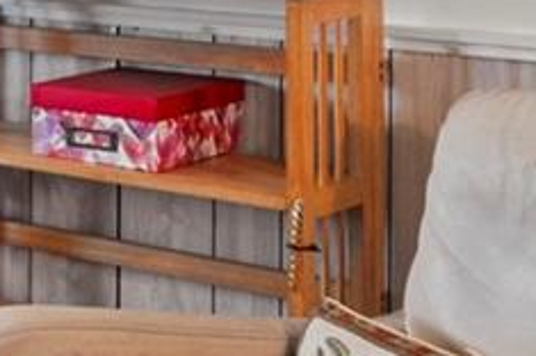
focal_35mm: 109
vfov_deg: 12.1
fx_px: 1621
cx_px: -718
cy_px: -144
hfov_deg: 13.8
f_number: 7.1
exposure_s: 1/2
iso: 400
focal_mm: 16
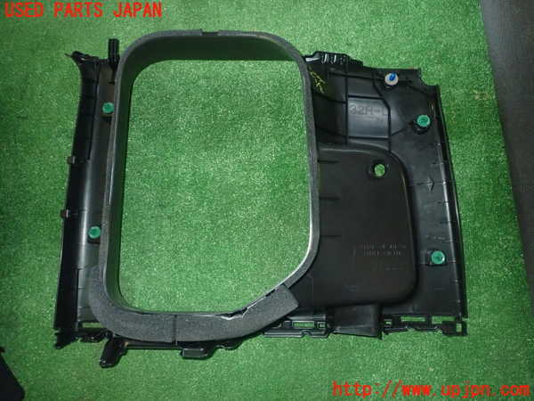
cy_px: 200
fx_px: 386
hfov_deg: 69.4
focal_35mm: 25
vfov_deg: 54.9
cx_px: 267
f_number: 5.6
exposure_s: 1/30
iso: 800
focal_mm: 4.5
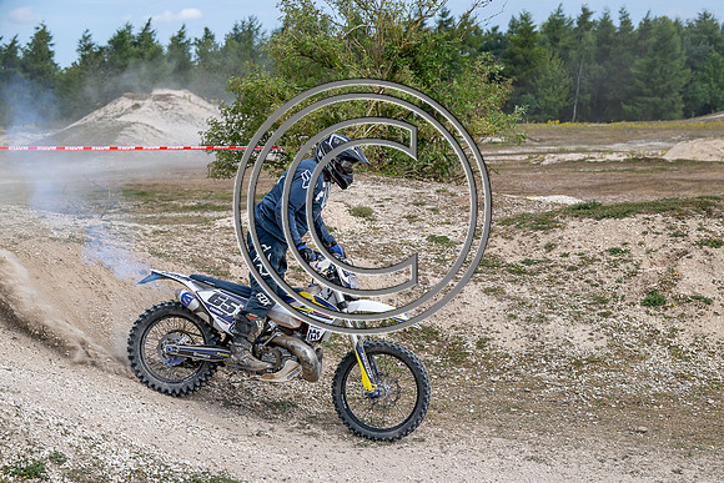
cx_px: 362
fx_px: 1730
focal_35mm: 86
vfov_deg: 15.9
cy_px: 242
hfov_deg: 23.6
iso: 280
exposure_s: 1/2000
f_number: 5.6
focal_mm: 86
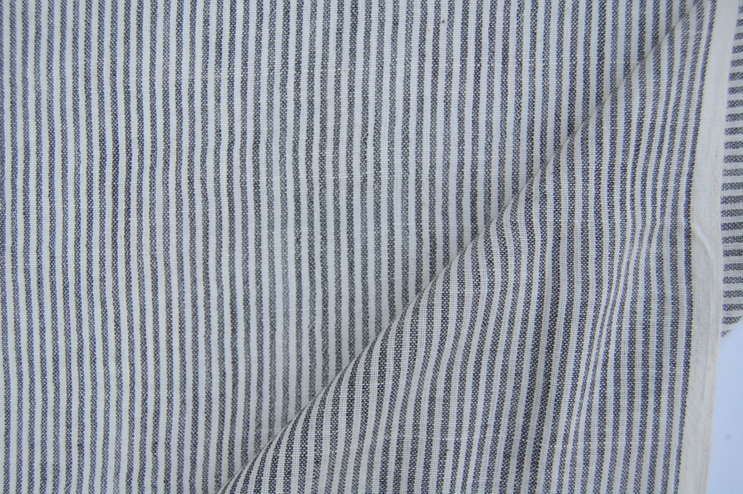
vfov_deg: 38.3
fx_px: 711
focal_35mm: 34
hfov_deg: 55.1
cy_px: 247
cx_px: 372
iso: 400
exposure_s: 1/320
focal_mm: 23
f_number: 4.5
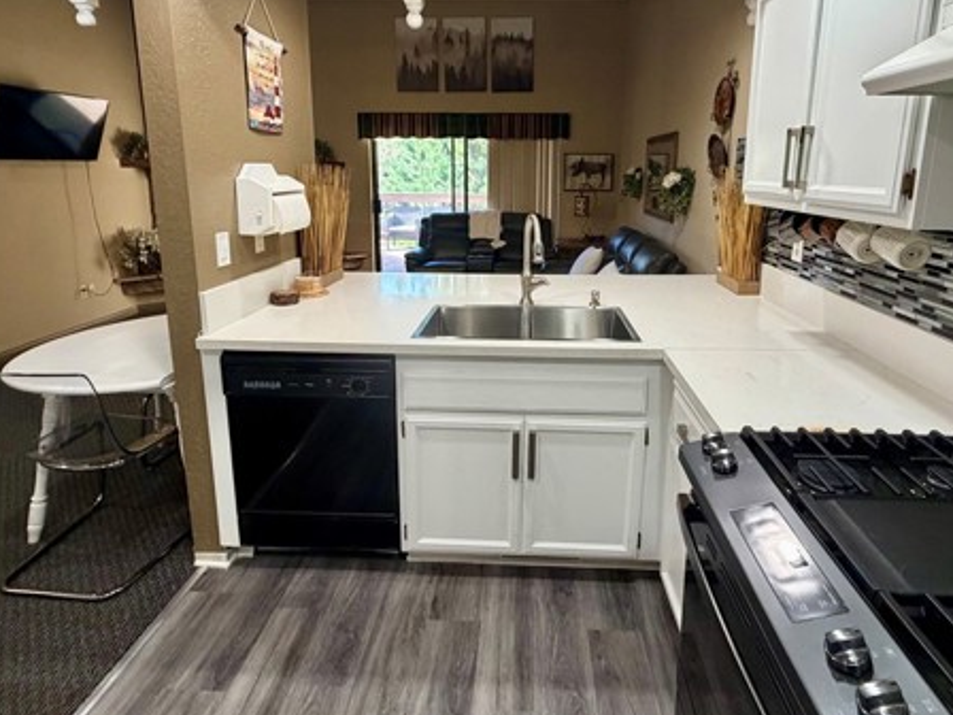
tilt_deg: -10.5
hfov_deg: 81.6
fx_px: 551
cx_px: 517
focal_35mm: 20
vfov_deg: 65.1
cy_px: 270
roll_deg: -0.3
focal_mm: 2.22
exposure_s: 1/120
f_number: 2.2
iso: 320
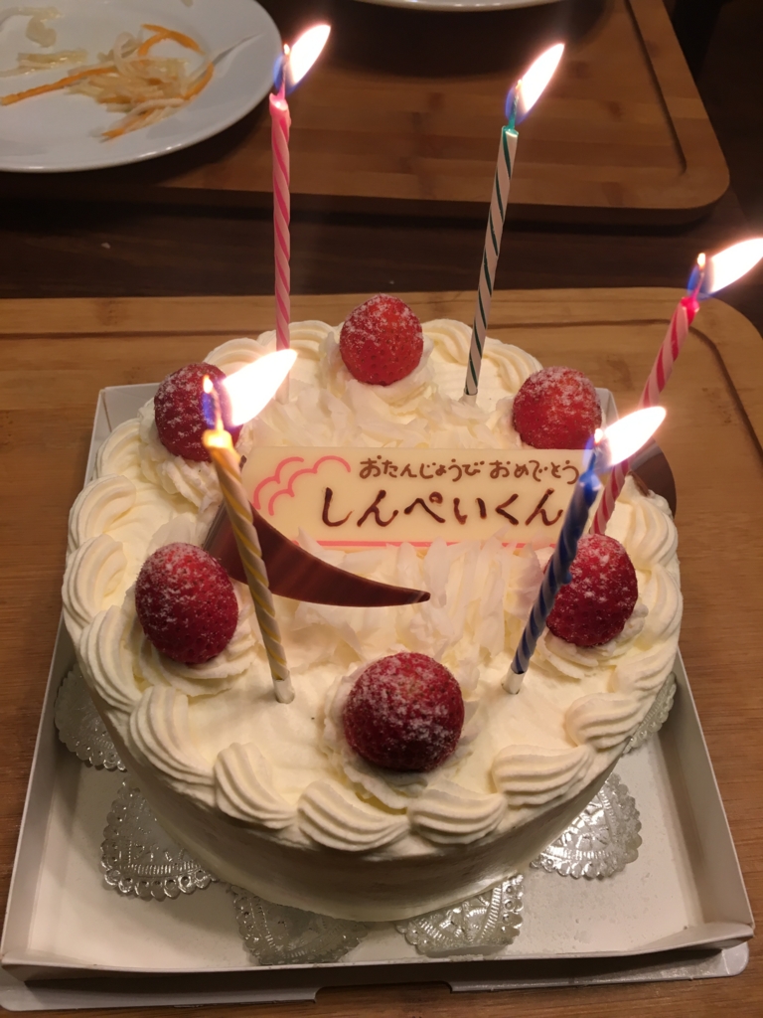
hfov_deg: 48.2
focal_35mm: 29
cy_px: 509
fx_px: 852
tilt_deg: -53.2
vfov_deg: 61.7
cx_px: 382
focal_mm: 4.15
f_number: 2.2
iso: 50
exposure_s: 1/30
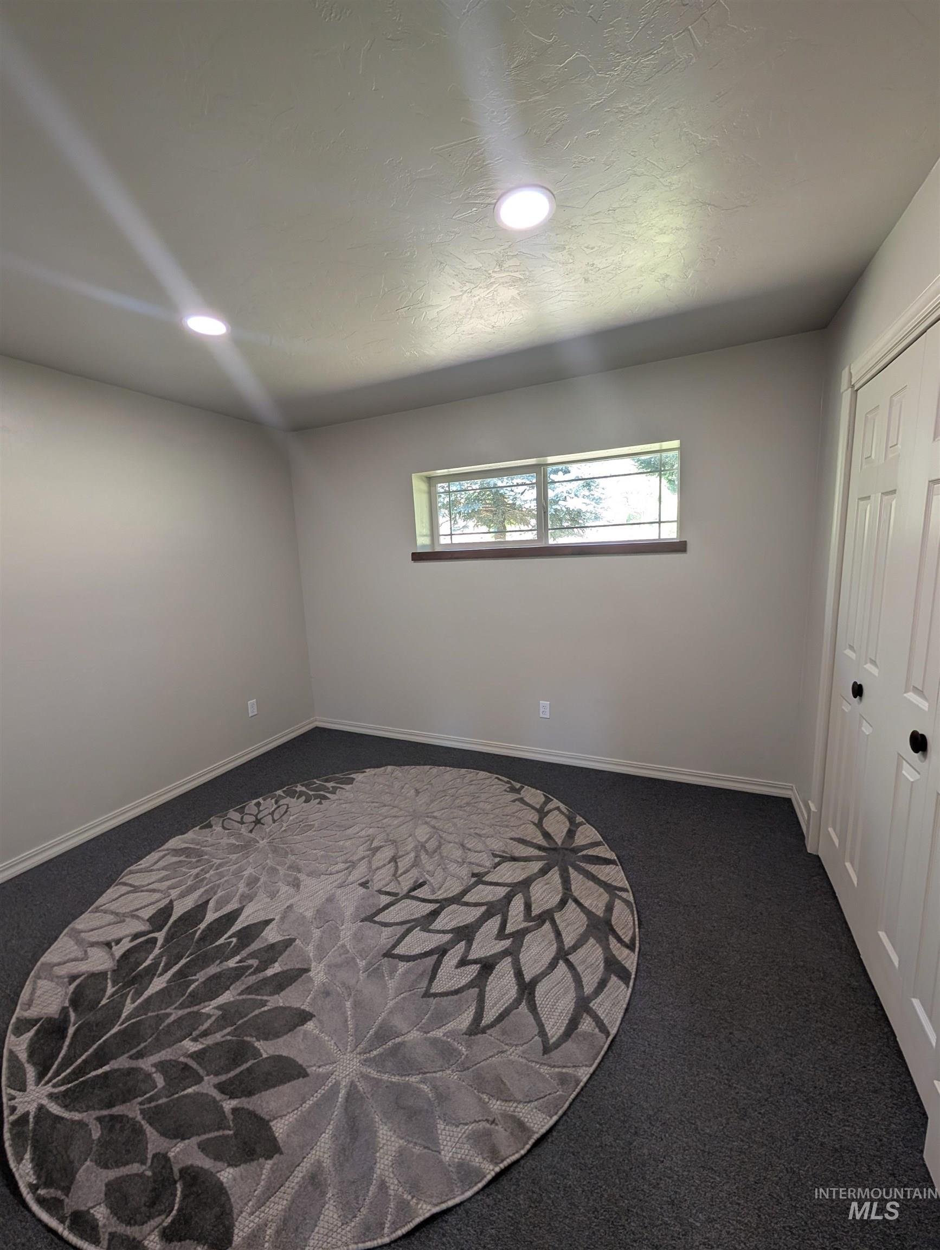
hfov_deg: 94.6
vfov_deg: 110.5
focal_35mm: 12
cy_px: 625
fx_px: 434
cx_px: 470
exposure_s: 1/60
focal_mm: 2.02
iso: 68
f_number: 1.7
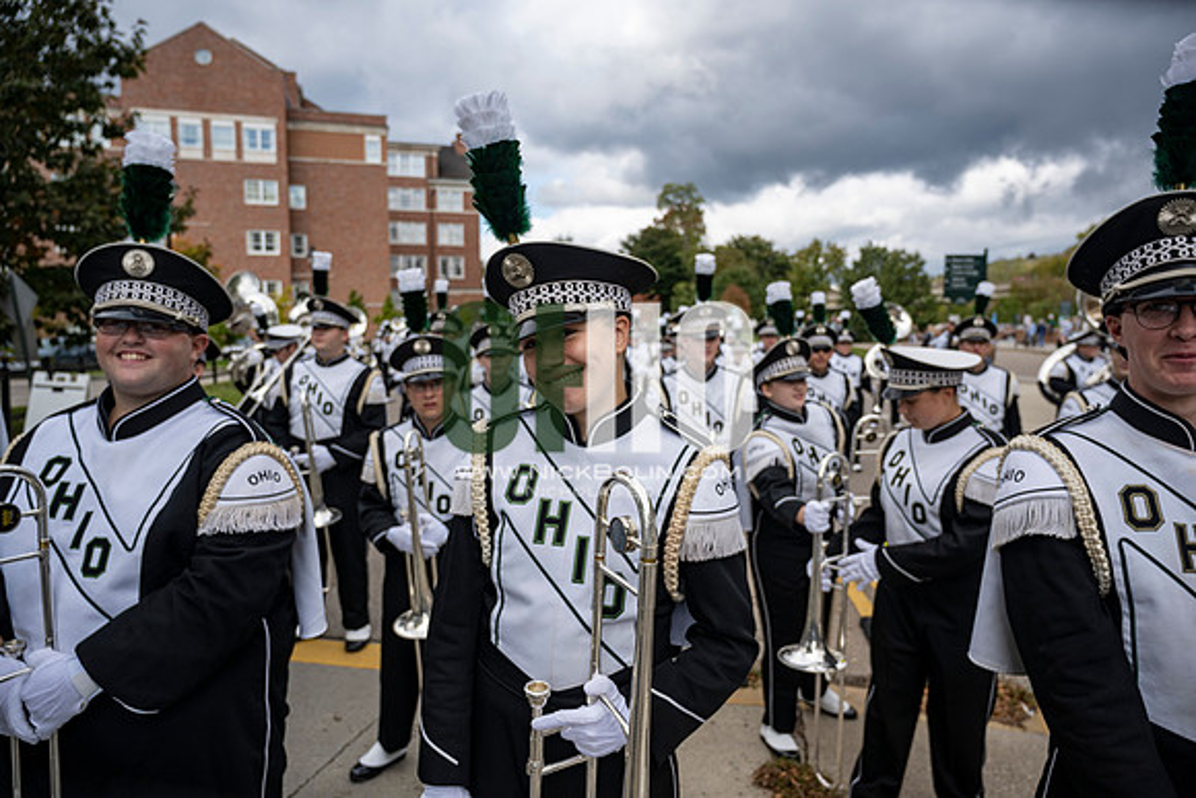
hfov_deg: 73.7
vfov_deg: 53.2
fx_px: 797
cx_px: 598
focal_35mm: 24
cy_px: 399
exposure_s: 1/1000
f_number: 4
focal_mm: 24
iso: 100
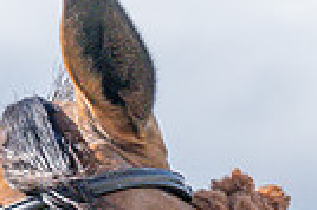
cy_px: 441
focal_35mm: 531
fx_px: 4670
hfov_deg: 3.9
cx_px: 163
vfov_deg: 2.6
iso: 400
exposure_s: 1/1600
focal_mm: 70
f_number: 5
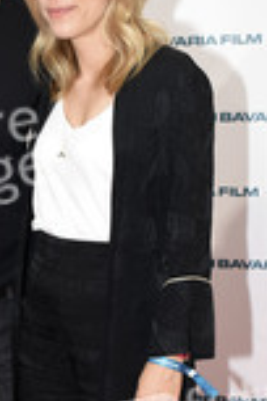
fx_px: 1005
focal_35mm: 90
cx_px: -10
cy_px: 301
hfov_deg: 14.8
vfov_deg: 22.3
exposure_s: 1/160
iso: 320
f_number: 5.6
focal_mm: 23
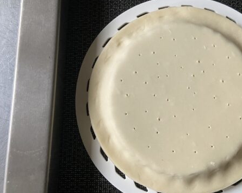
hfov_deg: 47.3
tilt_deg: -83.0
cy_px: 95
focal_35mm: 38
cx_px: 159
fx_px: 272
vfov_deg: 39.2
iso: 500
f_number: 1.8
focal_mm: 4.25
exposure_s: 1/50
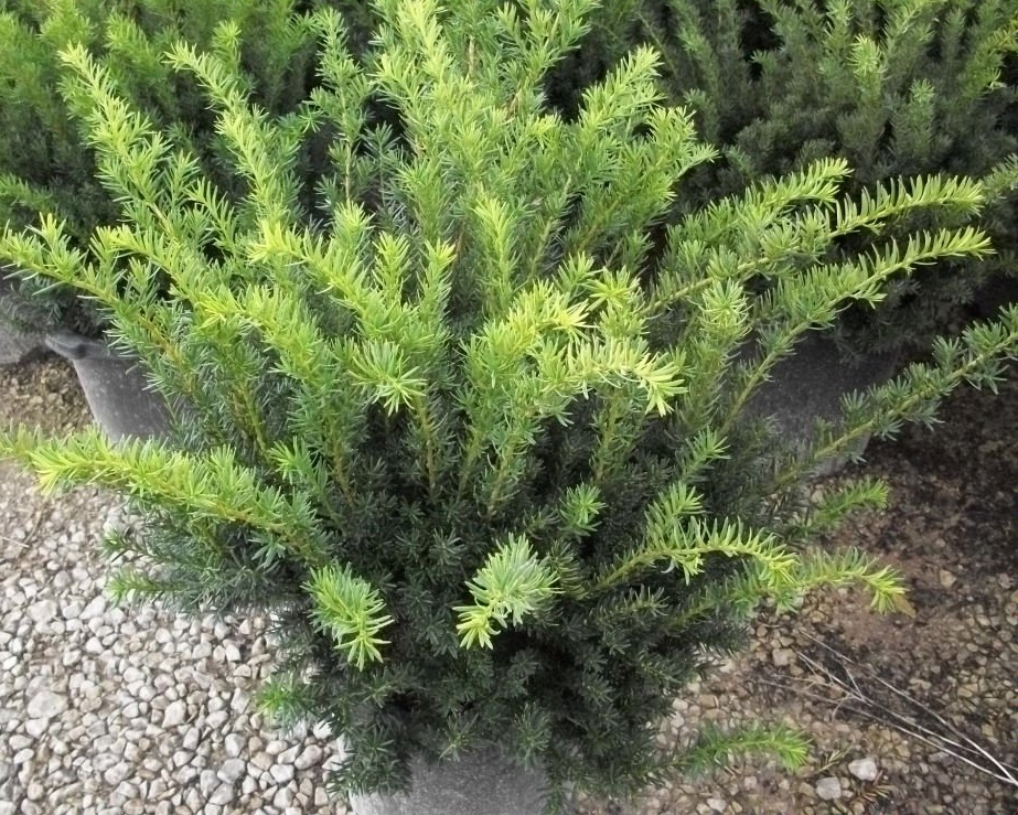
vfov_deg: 40.2
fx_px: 1115
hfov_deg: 49.0
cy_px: 404
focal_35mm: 37
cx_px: 469
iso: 640
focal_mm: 6.3
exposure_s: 1/400
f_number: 3.1
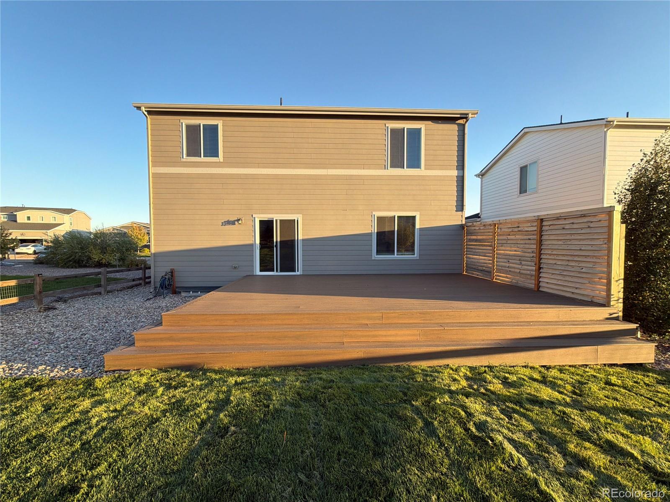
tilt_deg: -3.7
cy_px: 251
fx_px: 271
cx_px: 335
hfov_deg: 102.1
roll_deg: +0.3
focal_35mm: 14
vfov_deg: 85.7
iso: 40
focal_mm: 2.22
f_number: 2.2
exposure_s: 1/140
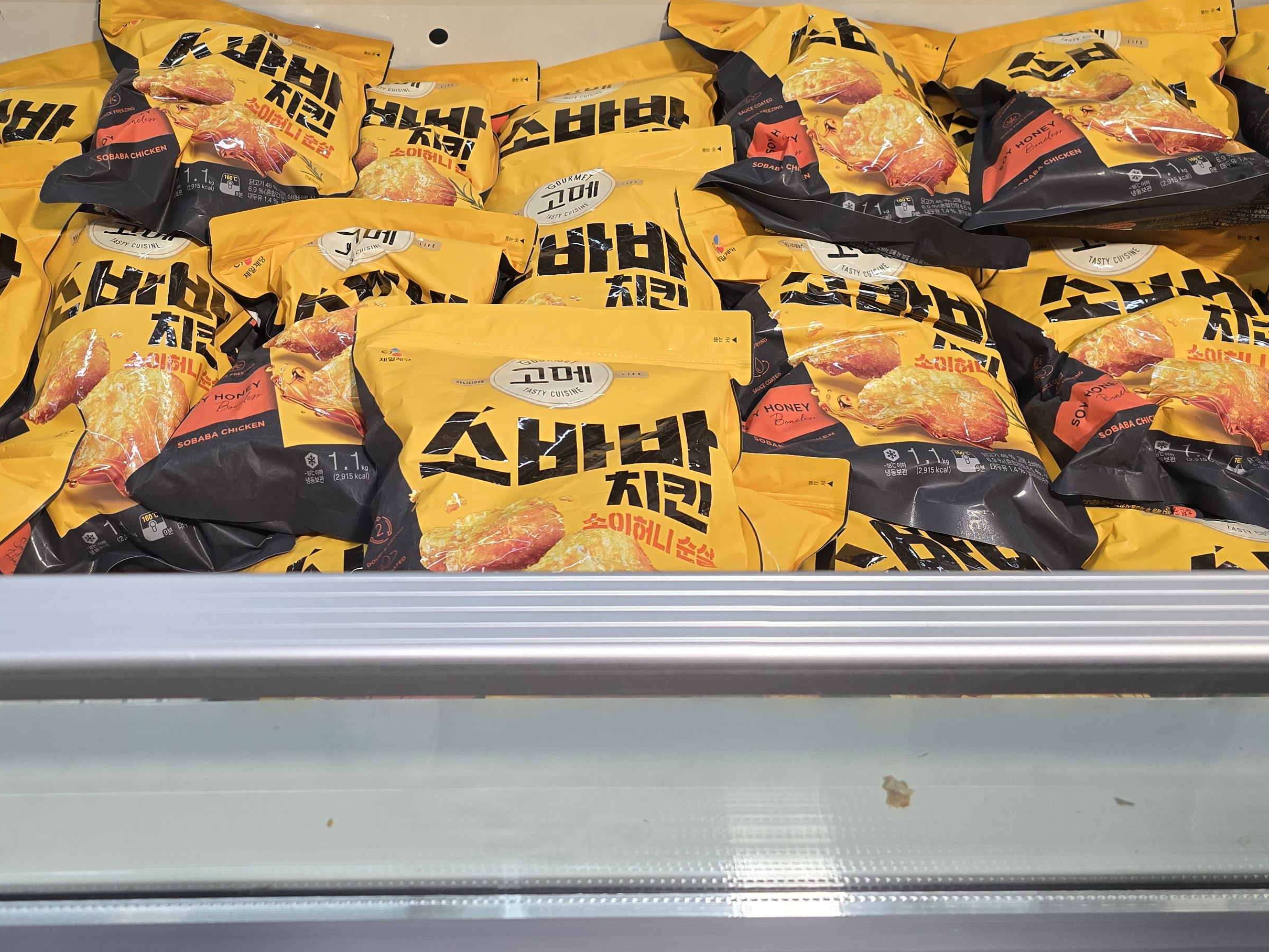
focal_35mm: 38
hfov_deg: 48.3
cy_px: 254
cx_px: 447
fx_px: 1393
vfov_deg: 36.9
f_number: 1.7
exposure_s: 1/120
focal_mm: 6.3
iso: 100
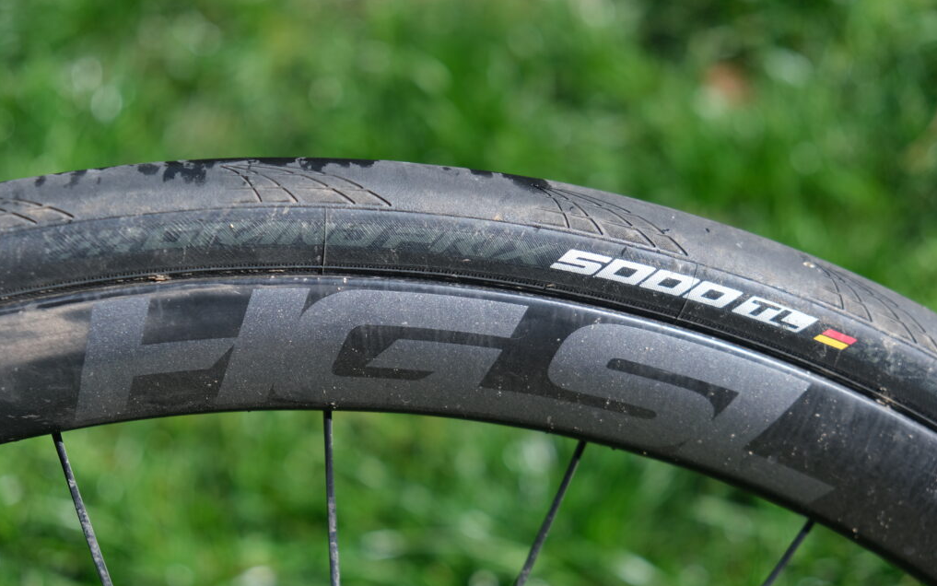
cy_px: 292
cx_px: 469
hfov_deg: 26.5
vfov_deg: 16.7
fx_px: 1992
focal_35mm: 78
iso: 160
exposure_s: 1/500
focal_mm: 50.5
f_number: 4
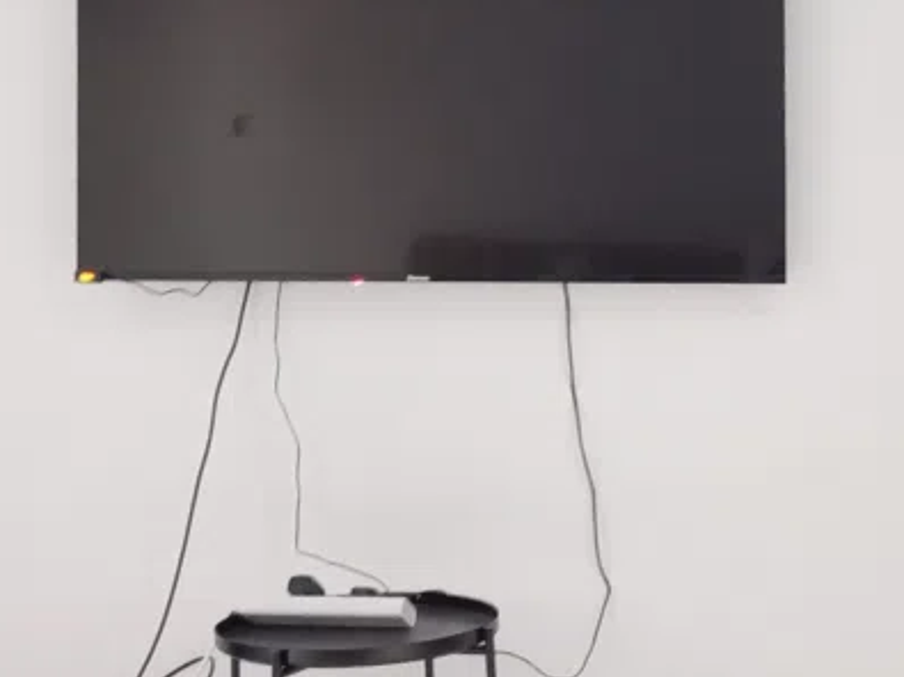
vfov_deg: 21.1
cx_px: 455
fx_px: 1801
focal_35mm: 69
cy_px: 144
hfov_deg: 28.2
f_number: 1.8
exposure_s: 1/20
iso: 1458
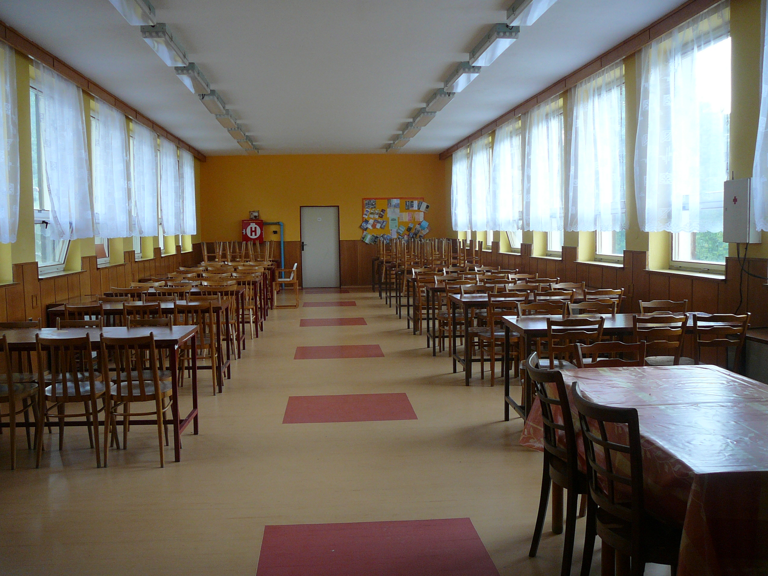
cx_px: 384
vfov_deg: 40.7
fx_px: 777
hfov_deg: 52.6
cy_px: 288
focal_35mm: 35
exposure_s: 1/40
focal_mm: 5.2
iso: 100
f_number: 2.8
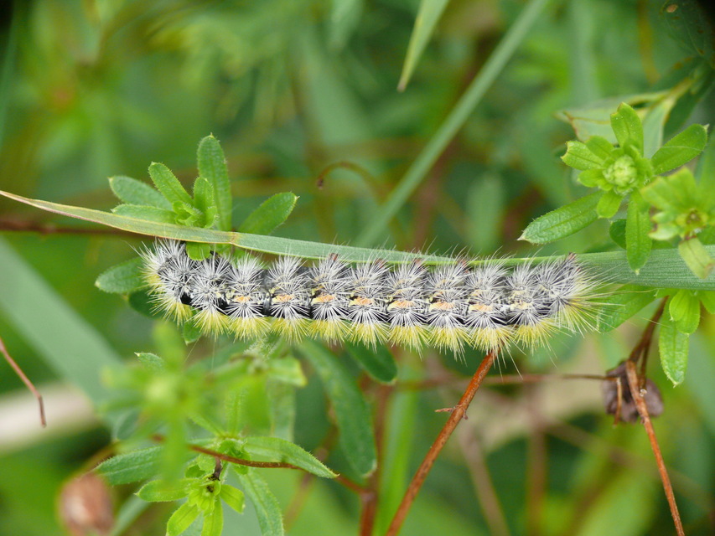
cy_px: 268
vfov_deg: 12.6
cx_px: 358
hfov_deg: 16.7
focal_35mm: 118
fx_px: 2438
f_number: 4
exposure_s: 1/200
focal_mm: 24.9
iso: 200
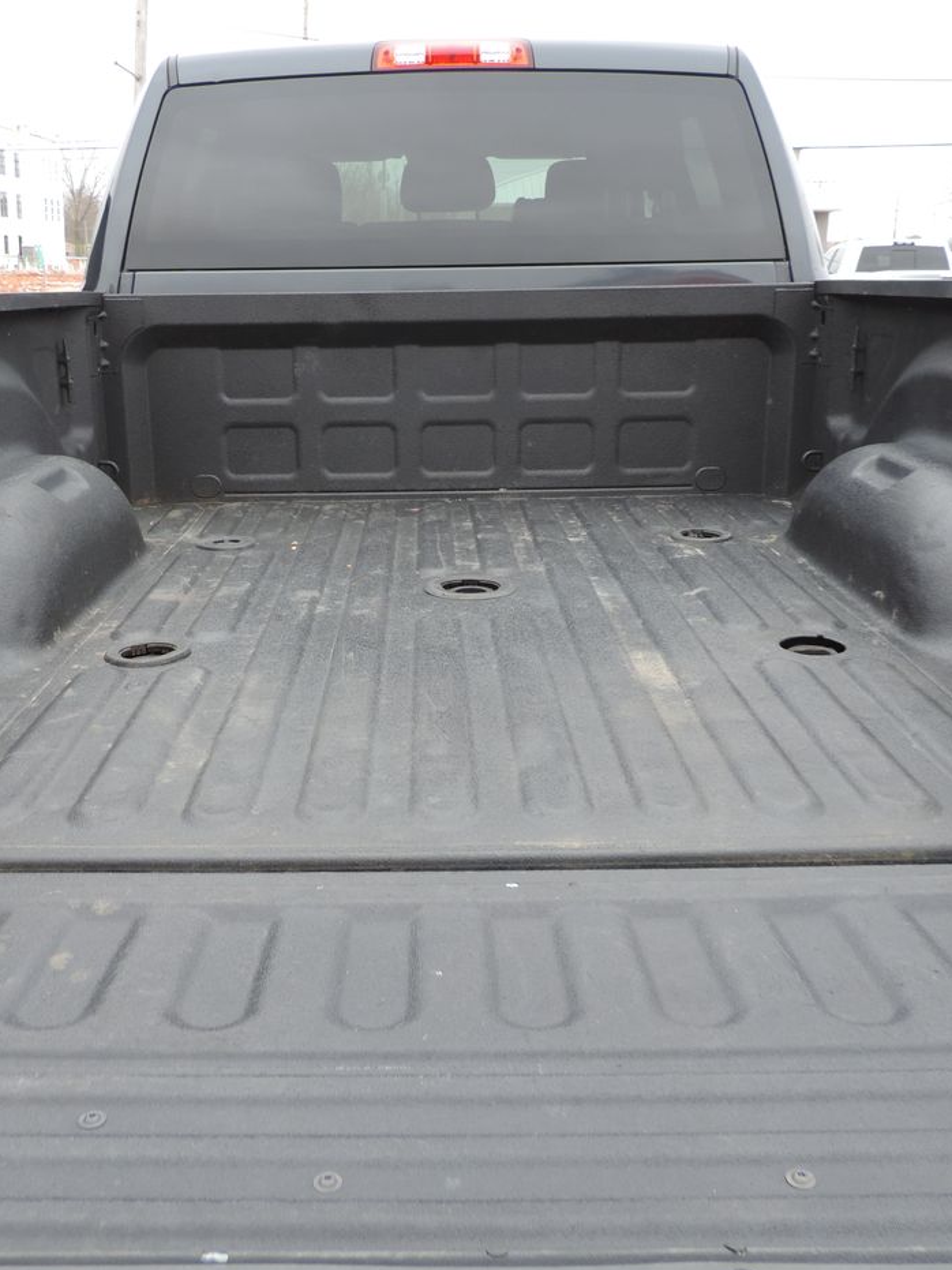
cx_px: 412
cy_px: 630
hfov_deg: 42.8
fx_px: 1210
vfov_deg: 55.4
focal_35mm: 33
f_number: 3
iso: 80
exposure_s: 1/60
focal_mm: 4.3
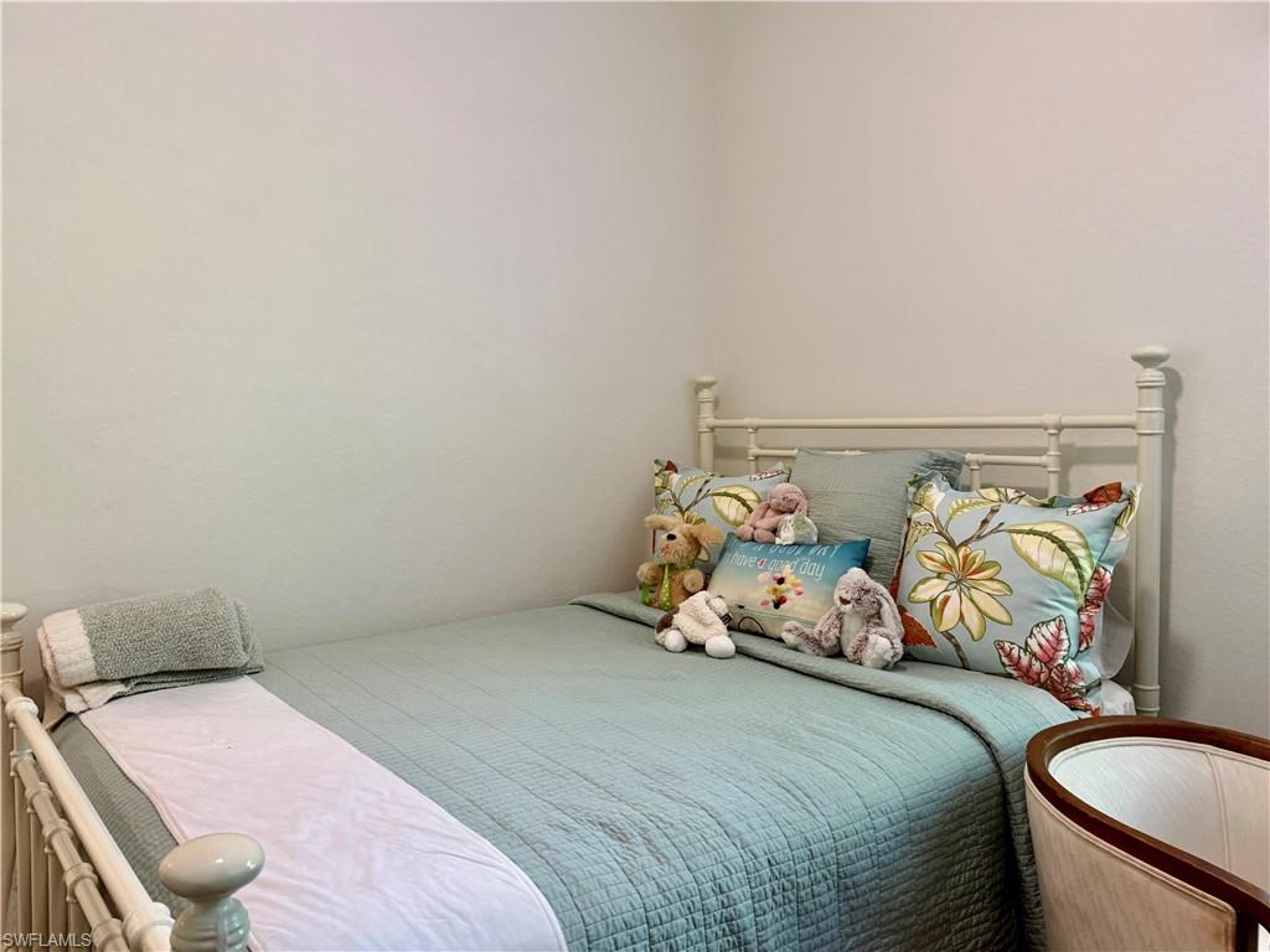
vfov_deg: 56.8
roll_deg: +2.5
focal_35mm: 24
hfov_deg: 71.6
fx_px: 881
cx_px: 635
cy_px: 476
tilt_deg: -1.6
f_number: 1.78
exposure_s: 1/60
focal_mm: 6.76
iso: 250
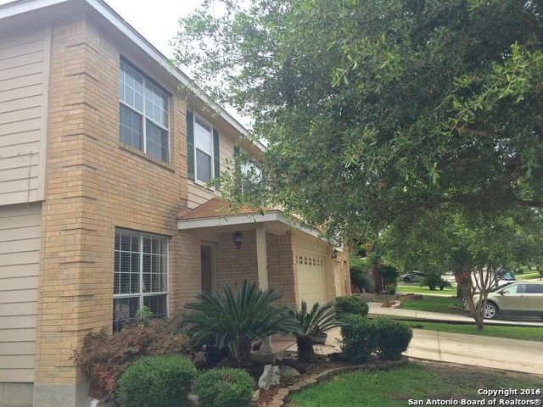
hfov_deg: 61.7
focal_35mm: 29
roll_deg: +2.7
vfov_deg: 48.2
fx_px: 455
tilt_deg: +8.9
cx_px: 272
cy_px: 204
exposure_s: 1/1163
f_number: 2.2
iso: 32
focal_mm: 4.15
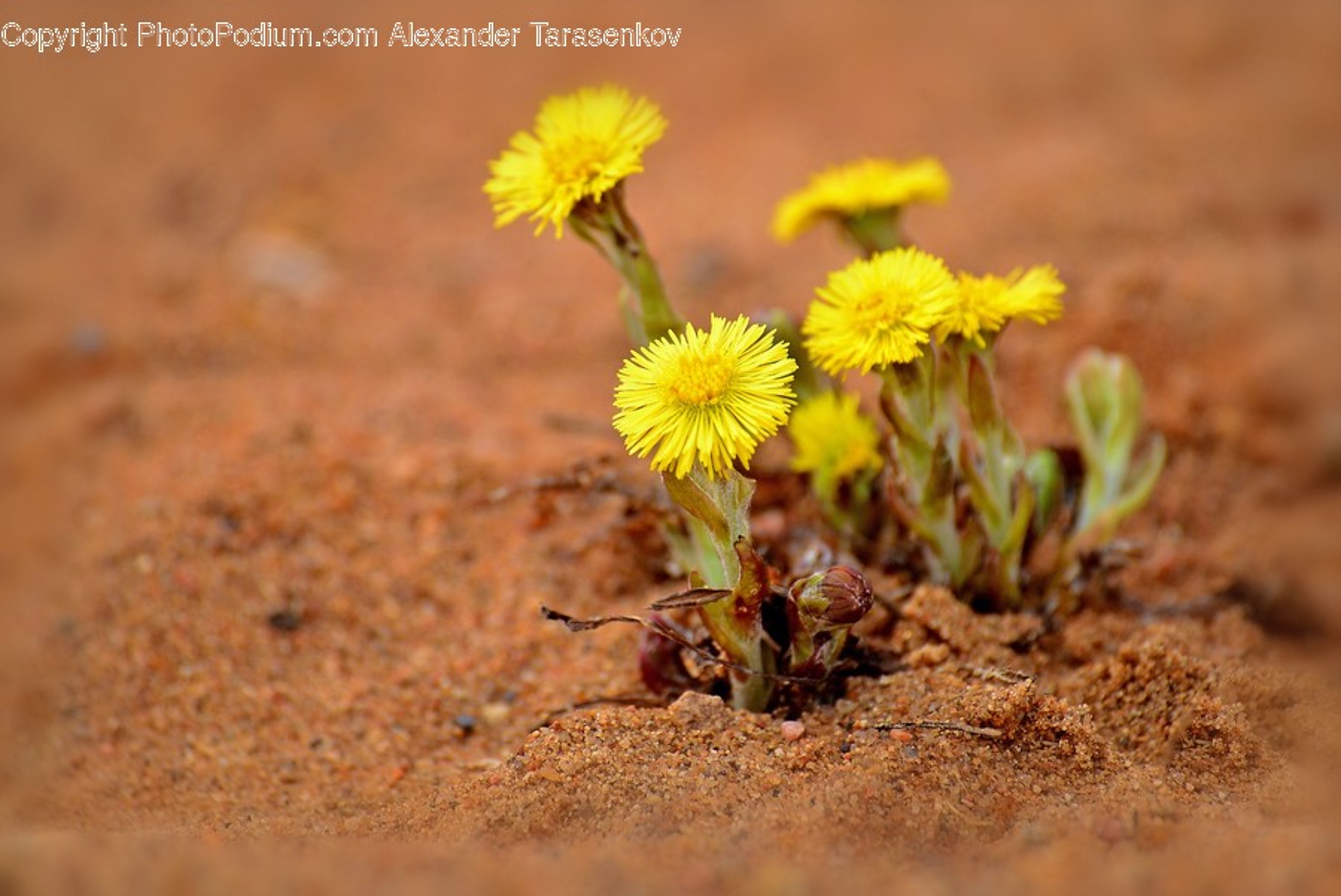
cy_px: 448
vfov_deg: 4.6
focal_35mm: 300
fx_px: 11180
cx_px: 670
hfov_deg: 6.9
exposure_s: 1/500
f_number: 8
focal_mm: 300
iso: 400
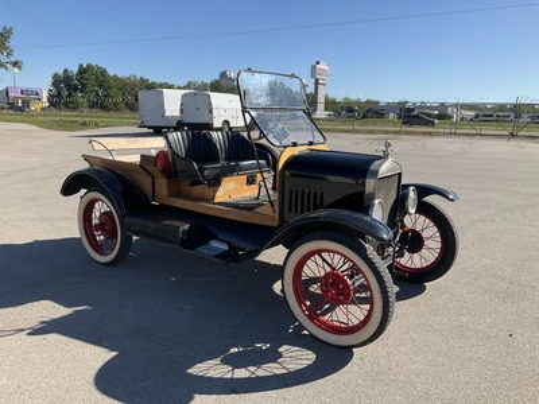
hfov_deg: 61.7
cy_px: 202
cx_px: 270
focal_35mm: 29
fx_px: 452
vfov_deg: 48.2
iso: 25
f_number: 1.8
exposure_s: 1/1534
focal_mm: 3
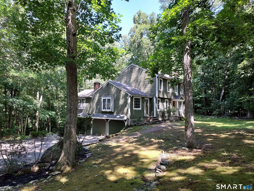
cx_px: 127
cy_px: 96
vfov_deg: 56.8
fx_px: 176
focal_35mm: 24
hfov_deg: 71.6
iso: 80
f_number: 1.8
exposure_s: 1/120
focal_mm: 4.6
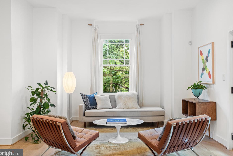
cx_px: 117
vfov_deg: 43.6
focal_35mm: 30
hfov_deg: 61.9
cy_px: 77
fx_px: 194
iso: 320
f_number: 7.1
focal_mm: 29
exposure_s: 1/3
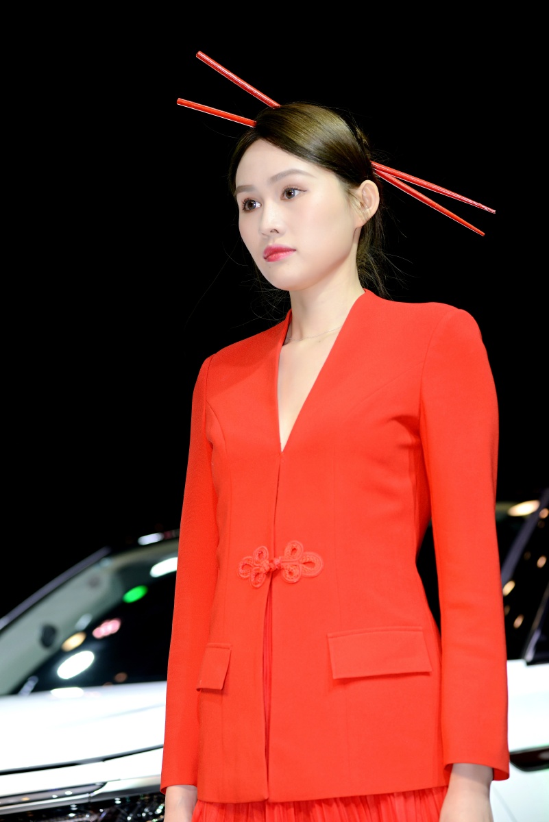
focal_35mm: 105
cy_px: 411
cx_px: 274
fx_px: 2400
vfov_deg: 19.4
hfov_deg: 13.1
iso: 200
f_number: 4
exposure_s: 1/200
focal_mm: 105
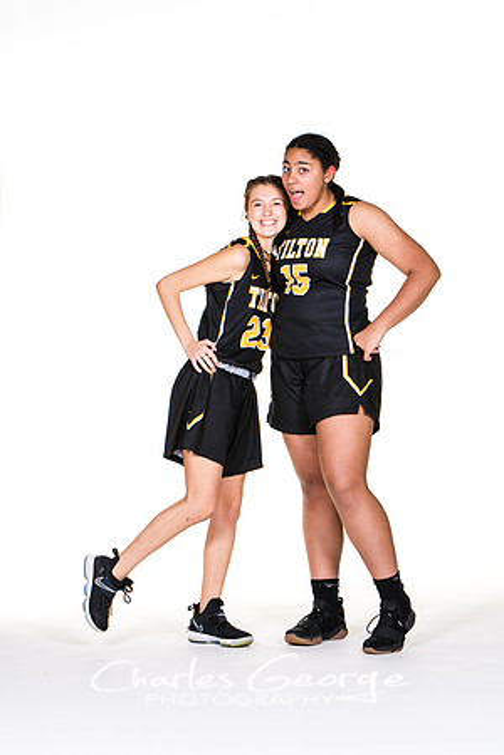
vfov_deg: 16.7
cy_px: 378
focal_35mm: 123
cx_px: 252
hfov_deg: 11.1
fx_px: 2583
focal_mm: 82
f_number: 6.3
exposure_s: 1/160
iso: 200
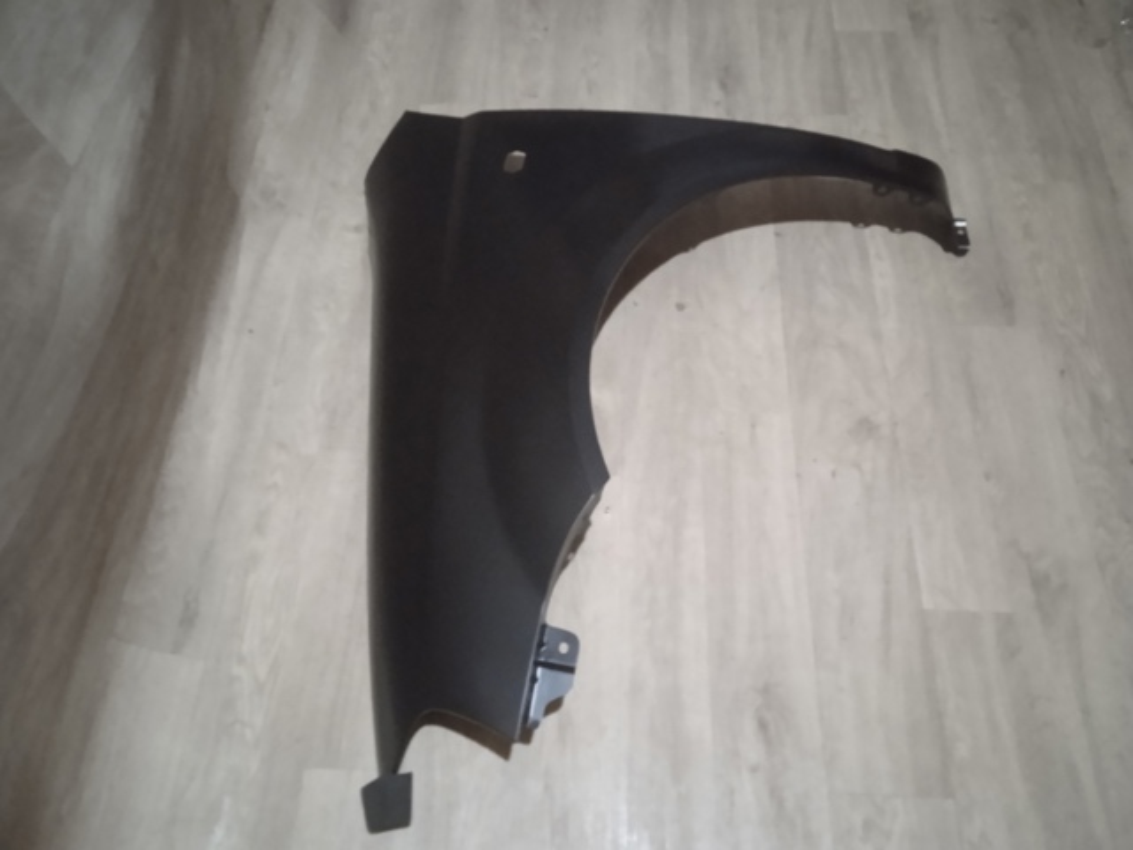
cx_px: 566
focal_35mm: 28
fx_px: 916
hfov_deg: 63.4
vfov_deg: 49.7
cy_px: 425
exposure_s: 1/14.3
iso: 3865
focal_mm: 3.43
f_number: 2.2
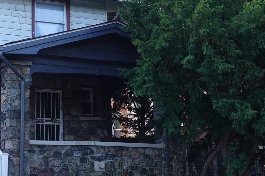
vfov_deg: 17.9
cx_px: 1
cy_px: 62
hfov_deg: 25.4
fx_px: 559
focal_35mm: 76
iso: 100
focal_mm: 13.7
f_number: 3.2
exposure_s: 1/125
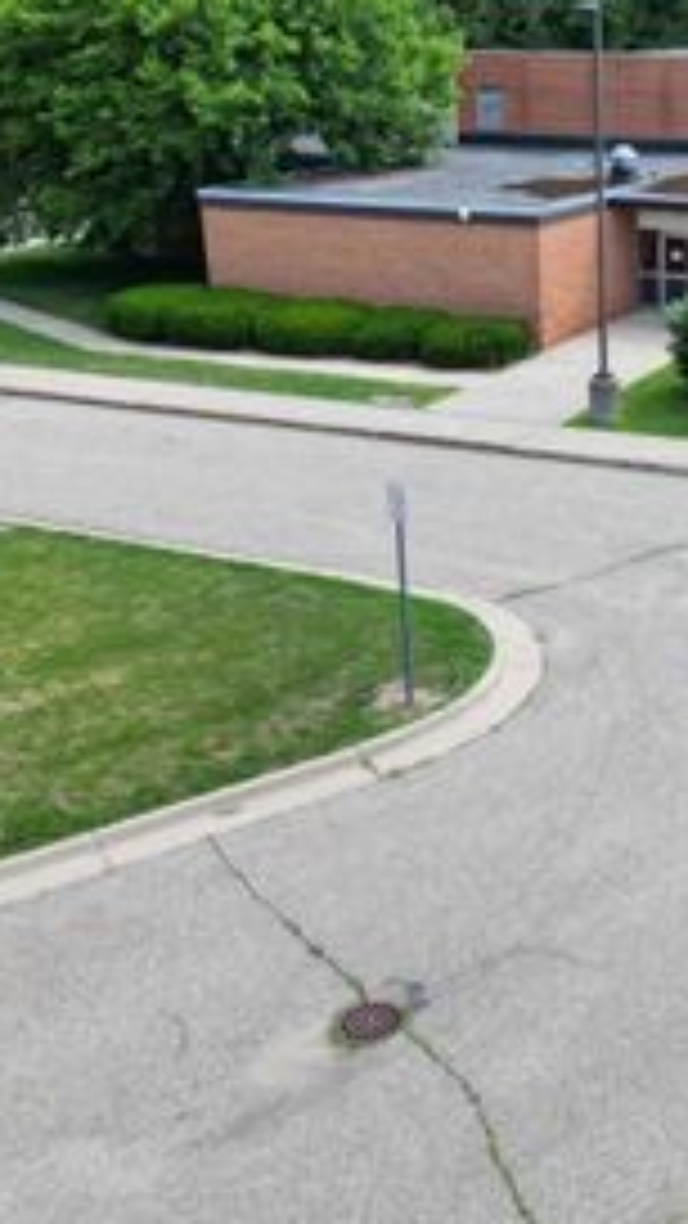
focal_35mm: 48
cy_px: 484
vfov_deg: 42.7
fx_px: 1557
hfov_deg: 23.9
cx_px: 675
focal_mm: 6.72
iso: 110
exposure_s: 1/1000
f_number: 1.7
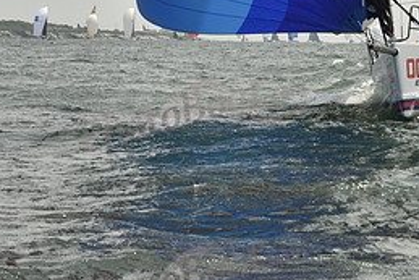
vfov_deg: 7.6
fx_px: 2084
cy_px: 4
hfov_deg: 11.4
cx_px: 391
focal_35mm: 179
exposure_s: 1/1600
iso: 400
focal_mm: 80
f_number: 10
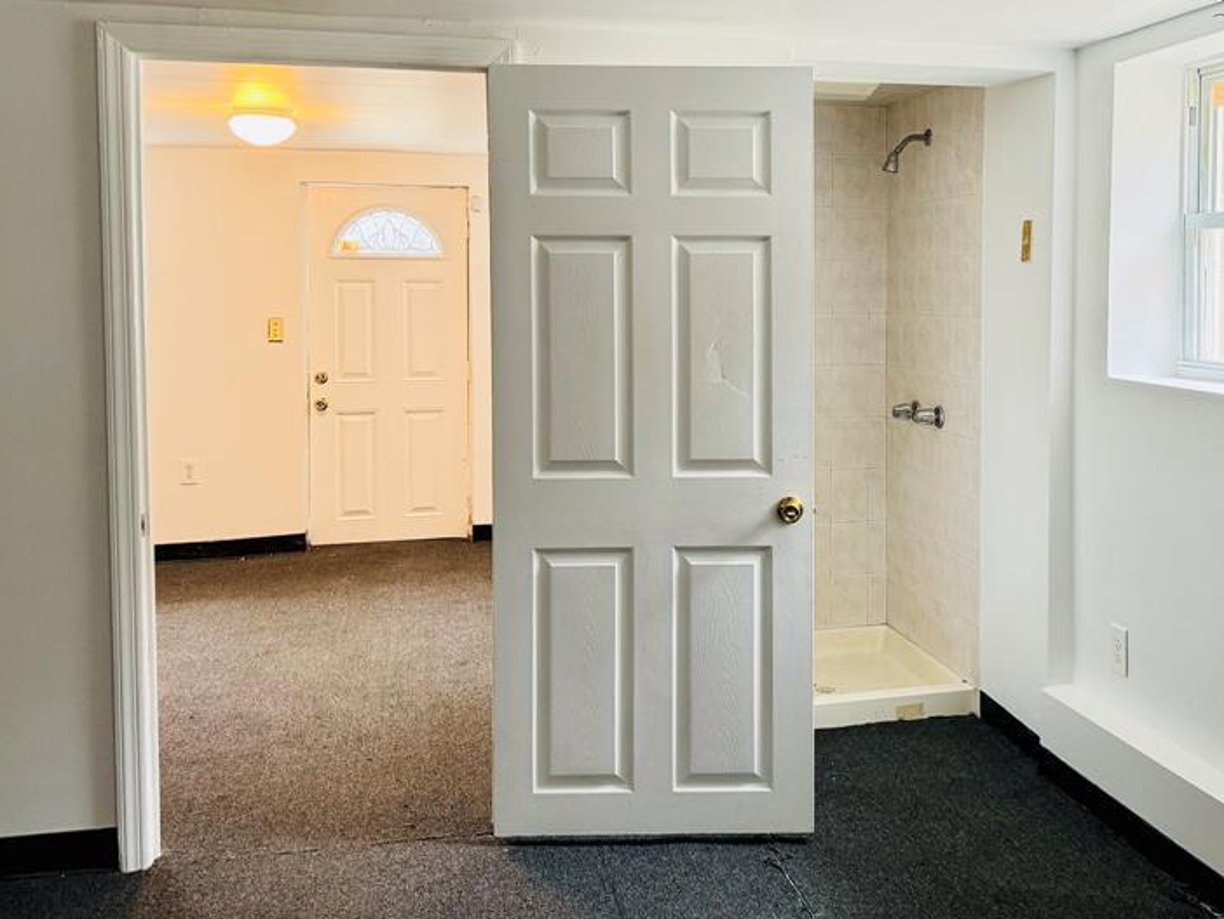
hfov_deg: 51.8
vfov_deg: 40.3
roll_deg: +0.0
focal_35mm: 35
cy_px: 319
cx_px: 793
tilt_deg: -2.5
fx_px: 1238
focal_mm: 6.76
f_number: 1.78
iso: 200
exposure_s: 1/60
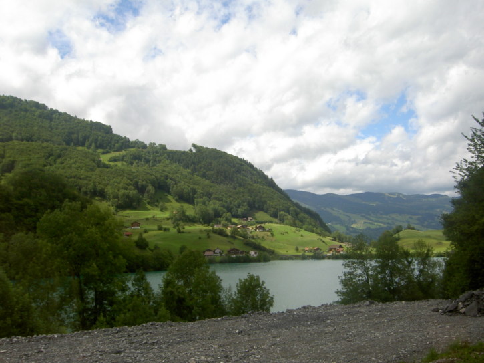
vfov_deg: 37.7
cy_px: 182
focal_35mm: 38
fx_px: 531
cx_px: 242
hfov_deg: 49.0
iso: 50
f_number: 4.9
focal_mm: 6.3
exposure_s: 1/250
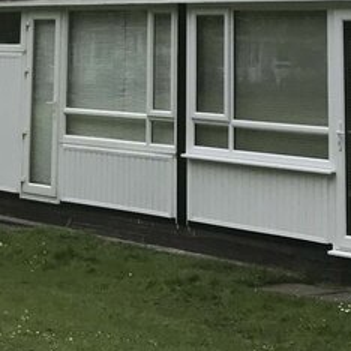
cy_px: -208
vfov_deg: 12.9
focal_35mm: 127
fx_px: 1457
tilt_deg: +12.0
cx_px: 135
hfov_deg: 13.7
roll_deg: -0.6
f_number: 1.8
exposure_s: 1/1953
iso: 20
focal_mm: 3.99
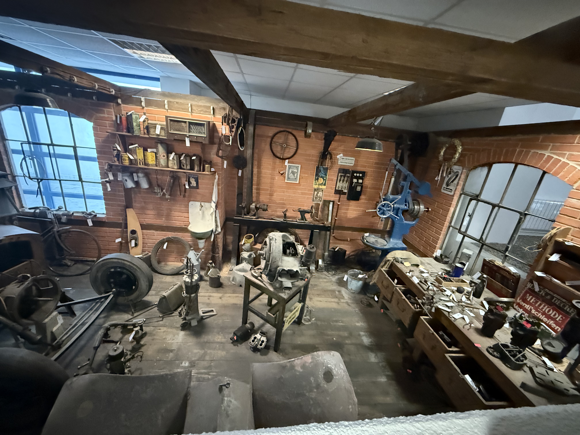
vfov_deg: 85.7
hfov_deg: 102.1
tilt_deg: -18.8
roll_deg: -6.5
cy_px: 218
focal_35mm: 14
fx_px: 235
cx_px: 290
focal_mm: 2.22
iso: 1600
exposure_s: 1/33
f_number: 2.2
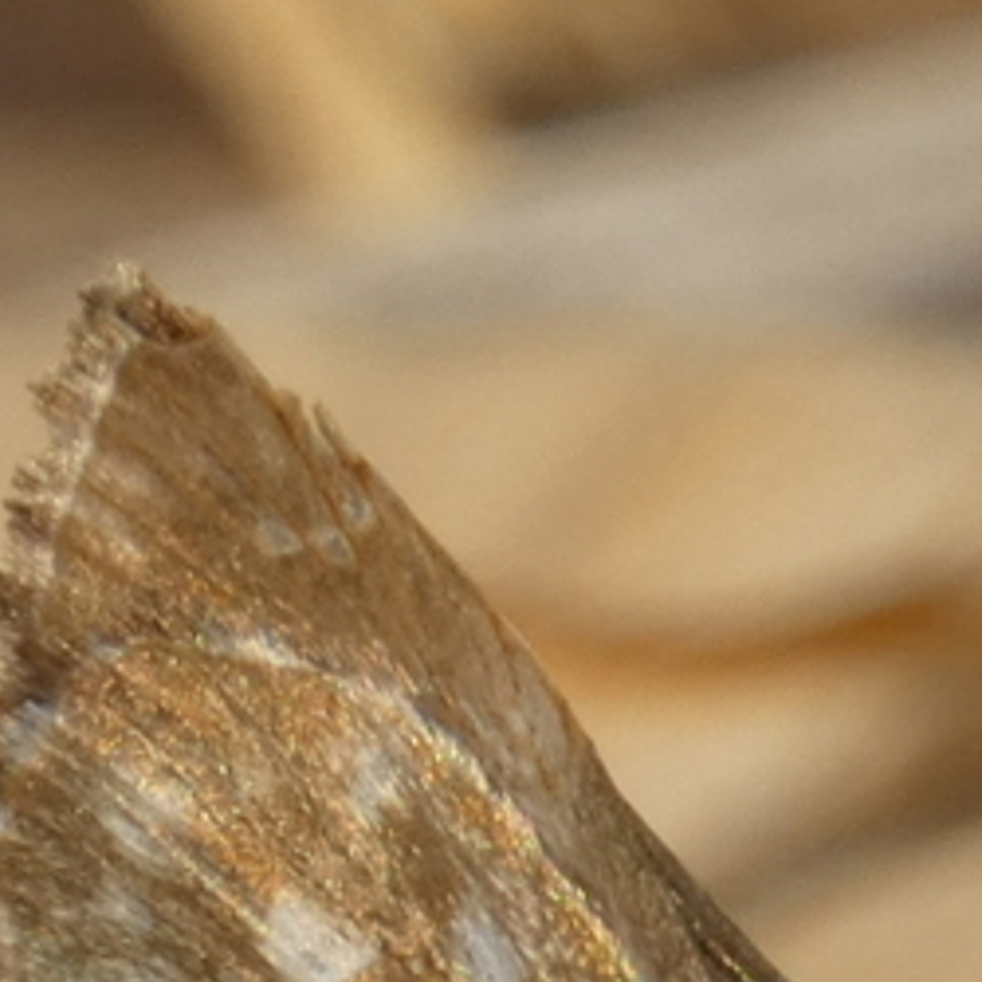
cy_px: 1178
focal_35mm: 1553
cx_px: 725
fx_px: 49844
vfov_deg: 1.1
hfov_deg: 1.1
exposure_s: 1/320
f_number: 5.6
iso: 80
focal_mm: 92.3
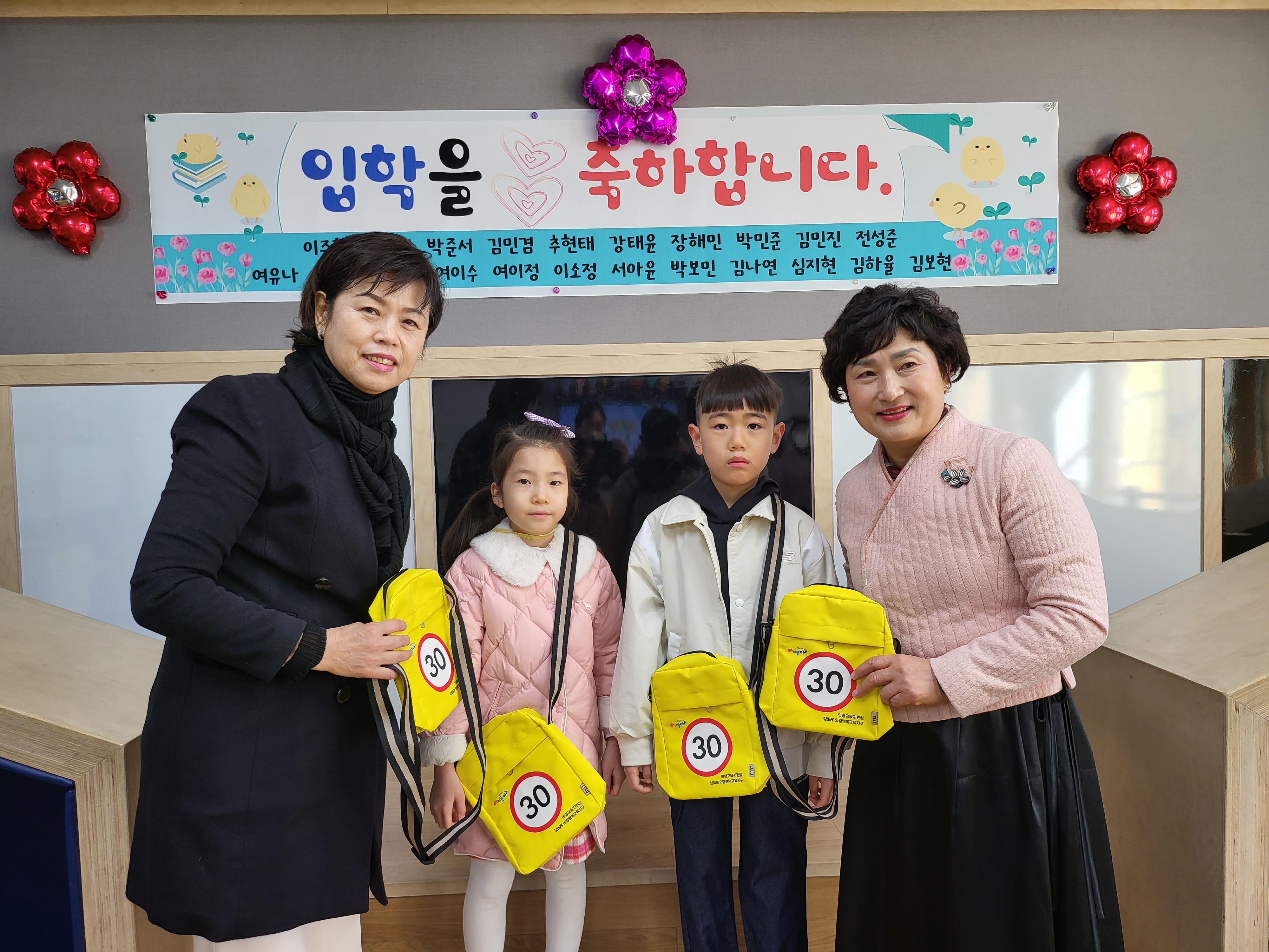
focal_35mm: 24
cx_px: 634
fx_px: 880
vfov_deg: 56.8
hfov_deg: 71.6
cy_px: 476
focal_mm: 5
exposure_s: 1/120
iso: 80
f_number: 1.8
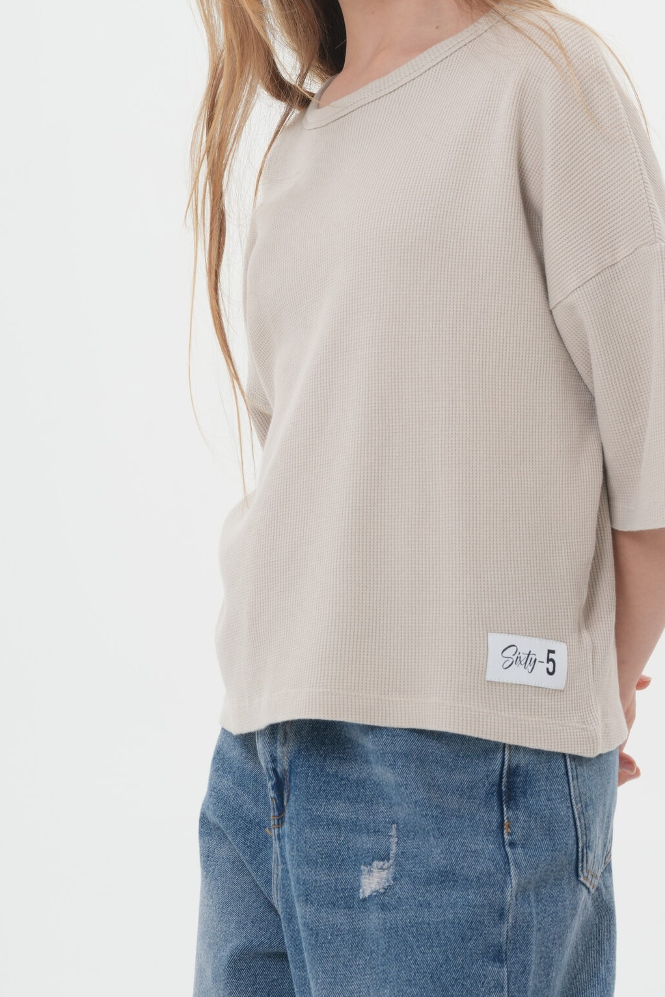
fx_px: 5624
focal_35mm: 203
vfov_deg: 10.1
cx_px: 461
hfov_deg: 6.8
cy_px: 344
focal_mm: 131
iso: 200
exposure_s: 1/125
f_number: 14
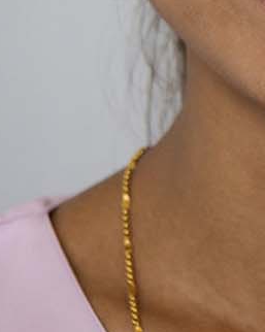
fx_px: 2474
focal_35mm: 252
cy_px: -2
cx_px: 339
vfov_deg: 7.6
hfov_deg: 6.1
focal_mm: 60
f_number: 4.5
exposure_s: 1/160
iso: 2500
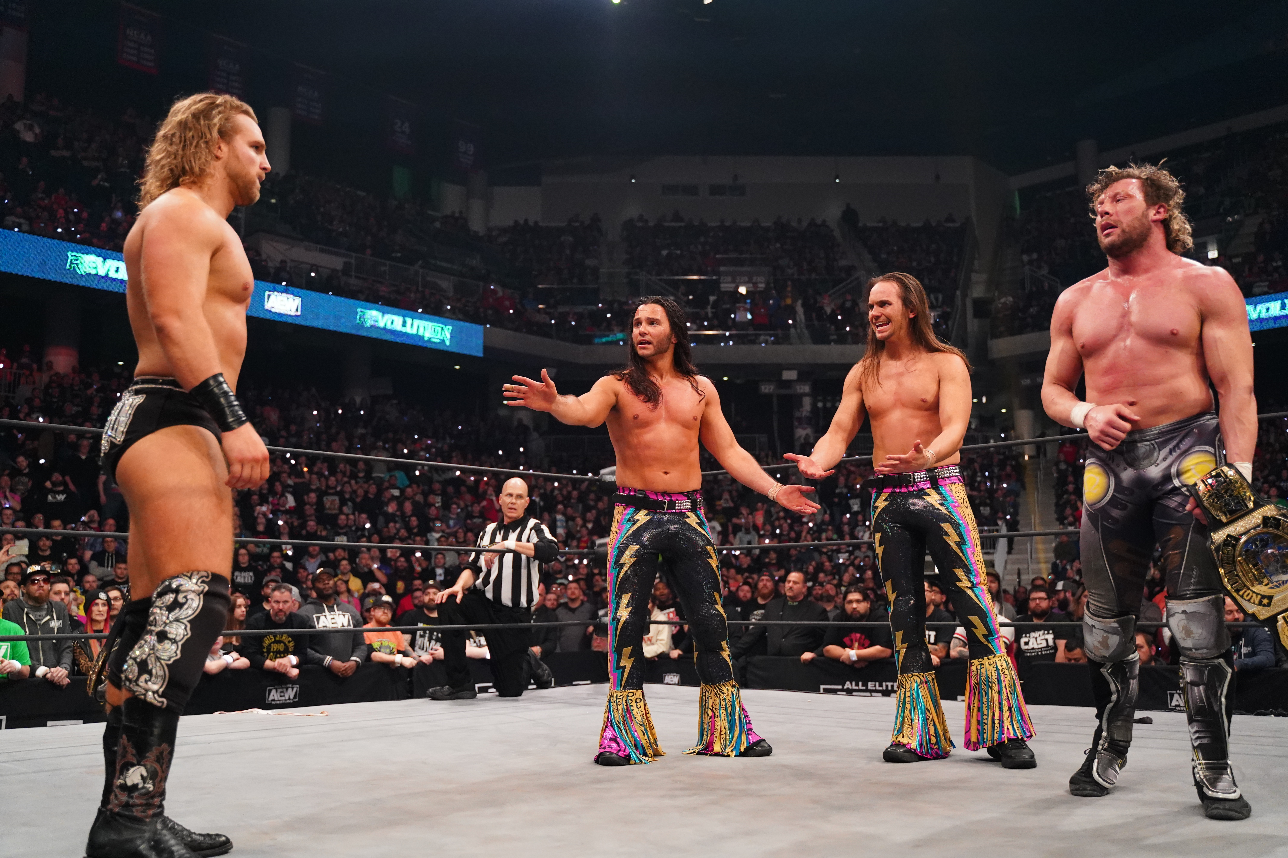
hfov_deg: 57.2
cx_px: 644
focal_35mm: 33
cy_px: 429
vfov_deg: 40.0
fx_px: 1181
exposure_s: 1/1000
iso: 5000
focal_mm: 33
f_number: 2.8
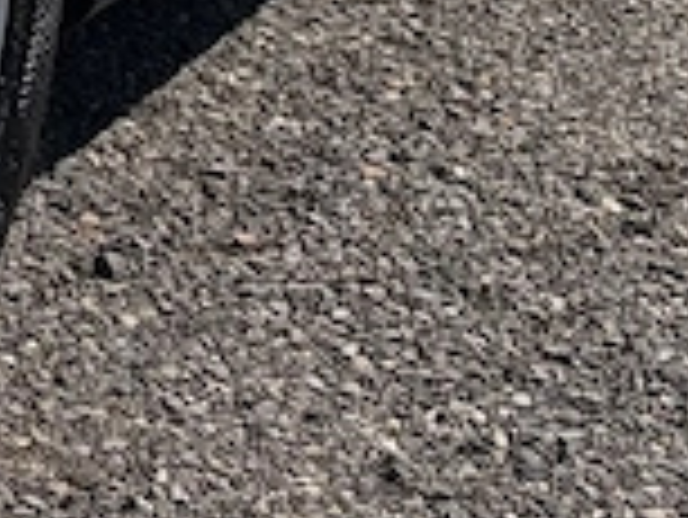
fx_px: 3381
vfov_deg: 8.2
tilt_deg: -9.6
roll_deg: +1.5
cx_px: -953
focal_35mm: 170
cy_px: -608
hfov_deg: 10.1
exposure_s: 1/6993
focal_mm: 5.96
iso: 50
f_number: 1.6
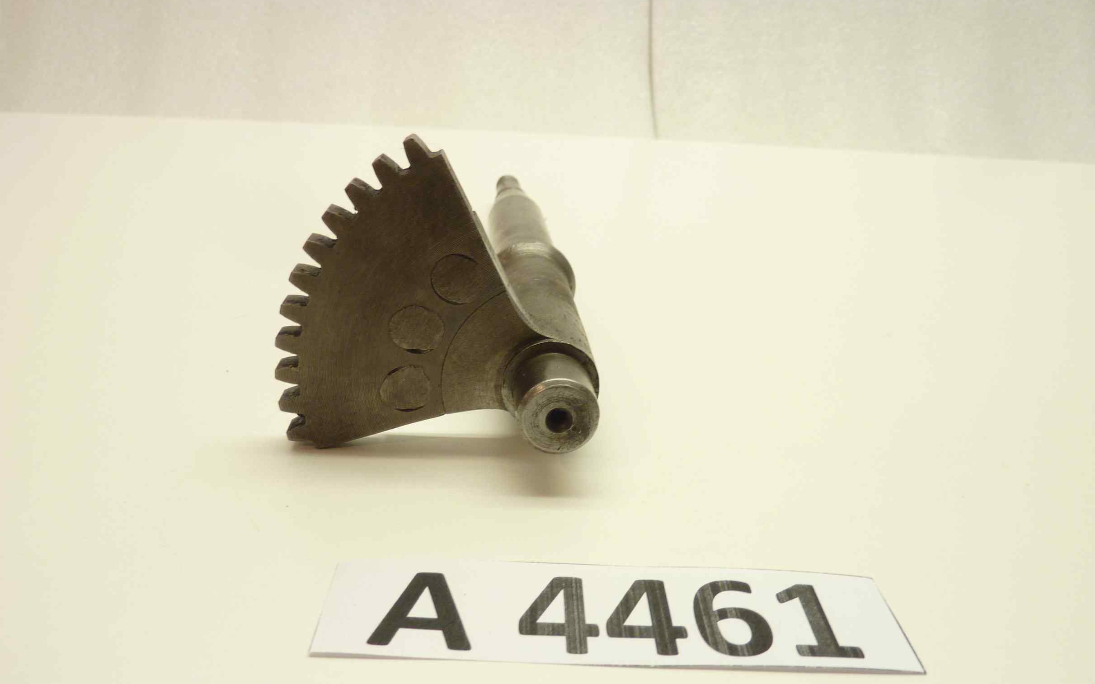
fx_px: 836
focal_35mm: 28
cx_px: 546
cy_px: 414
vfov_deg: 44.3
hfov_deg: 66.5
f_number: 3.3
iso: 80
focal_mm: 4.1
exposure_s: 1/15
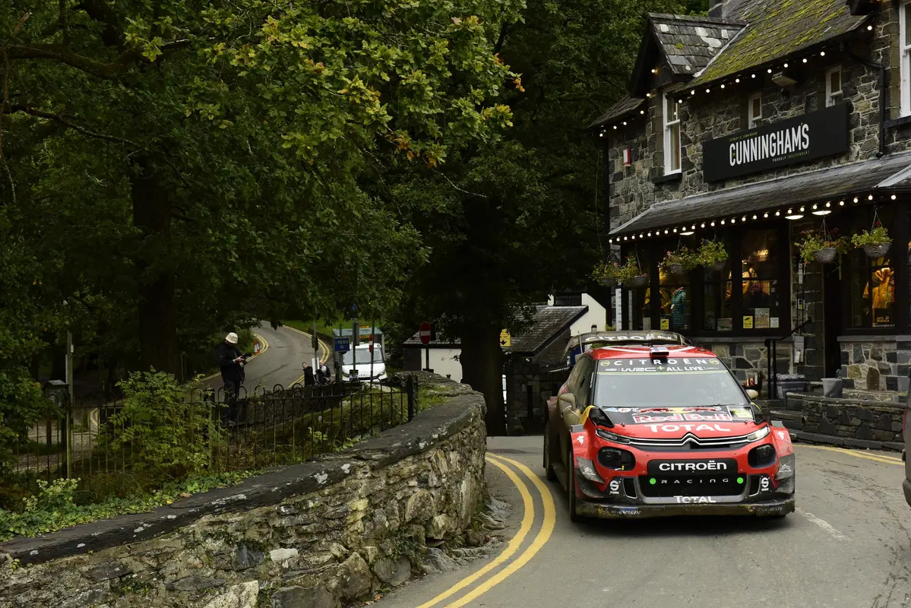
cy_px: 304
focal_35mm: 60
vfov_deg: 22.6
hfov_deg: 33.4
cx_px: 456
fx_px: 1519
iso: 2500
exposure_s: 1/320
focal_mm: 60
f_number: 8
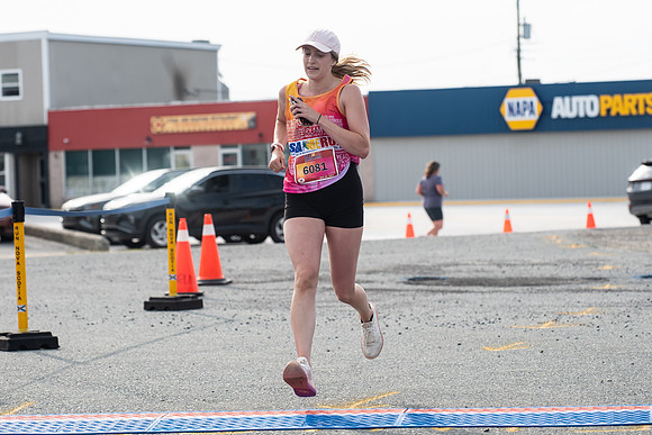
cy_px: 201
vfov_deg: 10.1
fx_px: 2456
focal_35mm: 136
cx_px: 302
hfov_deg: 15.1
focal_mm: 116
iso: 250
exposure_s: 1/1000
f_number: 5.6
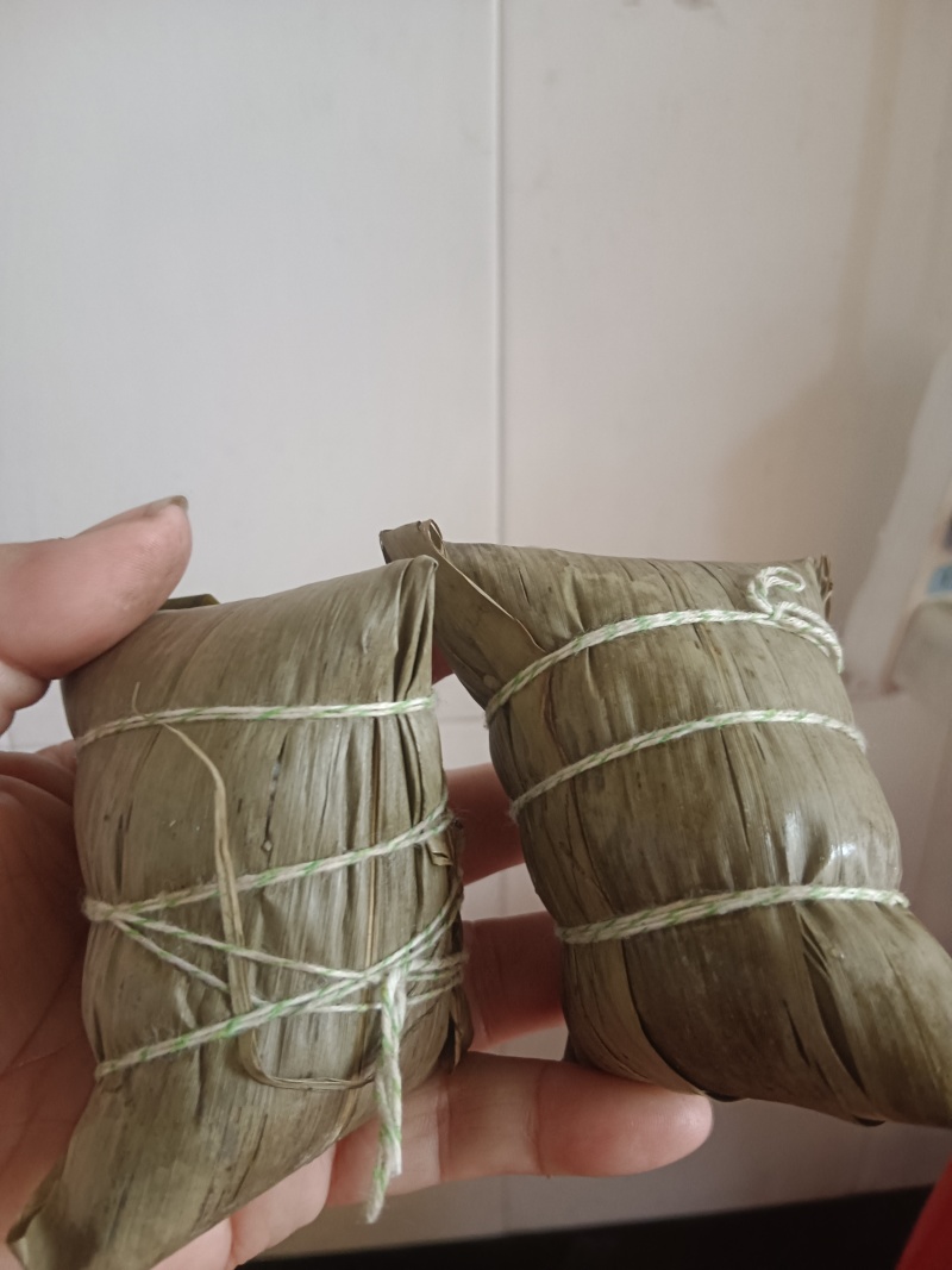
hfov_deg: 53.1
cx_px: 476
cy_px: 635
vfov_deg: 67.3
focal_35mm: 26
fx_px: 954
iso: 3109
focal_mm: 3.96
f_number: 1.8
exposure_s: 1/25
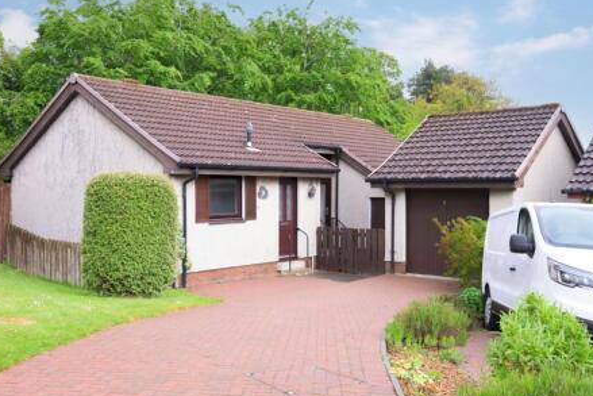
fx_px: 643
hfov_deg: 49.5
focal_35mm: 39
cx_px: 304
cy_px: 197
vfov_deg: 34.2
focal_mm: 24
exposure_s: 1/400
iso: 800
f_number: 6.3
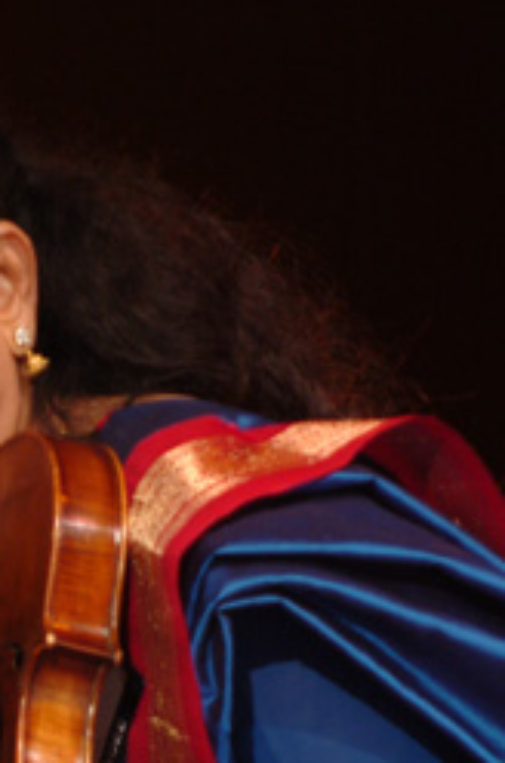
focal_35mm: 618
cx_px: -42
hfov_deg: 2.2
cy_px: 698
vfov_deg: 3.3
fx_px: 13076
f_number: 2.8
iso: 400
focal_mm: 170
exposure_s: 1/40
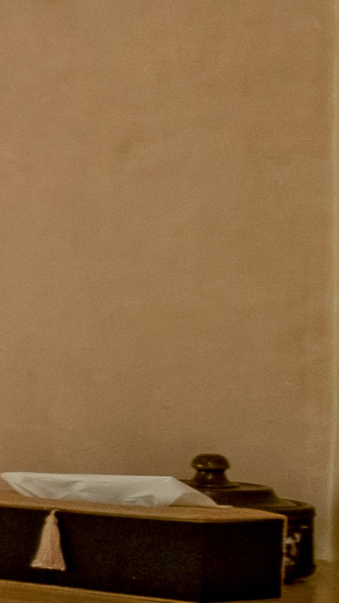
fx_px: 1725
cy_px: 361
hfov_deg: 5.2
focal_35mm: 108
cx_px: -1712
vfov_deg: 19.8
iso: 200
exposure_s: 2.3
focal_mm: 10
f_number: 8
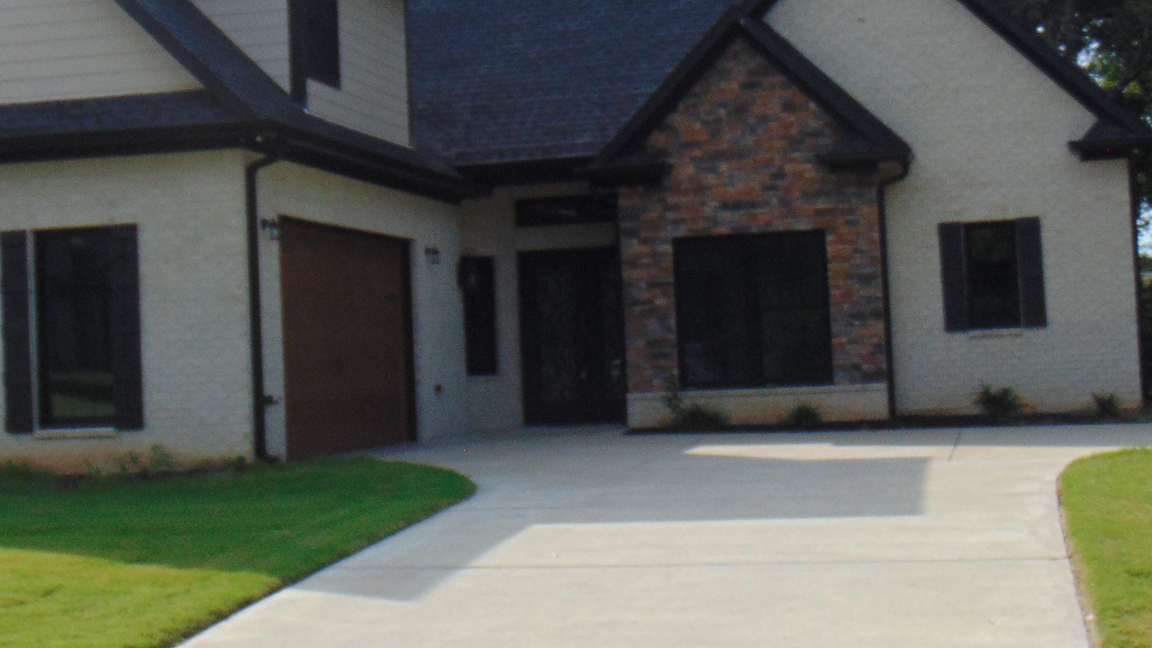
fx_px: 1986
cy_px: 234
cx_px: 527
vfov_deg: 18.5
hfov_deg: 32.3
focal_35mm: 65
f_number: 3.2
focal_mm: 5.8
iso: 80
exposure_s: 1/1000
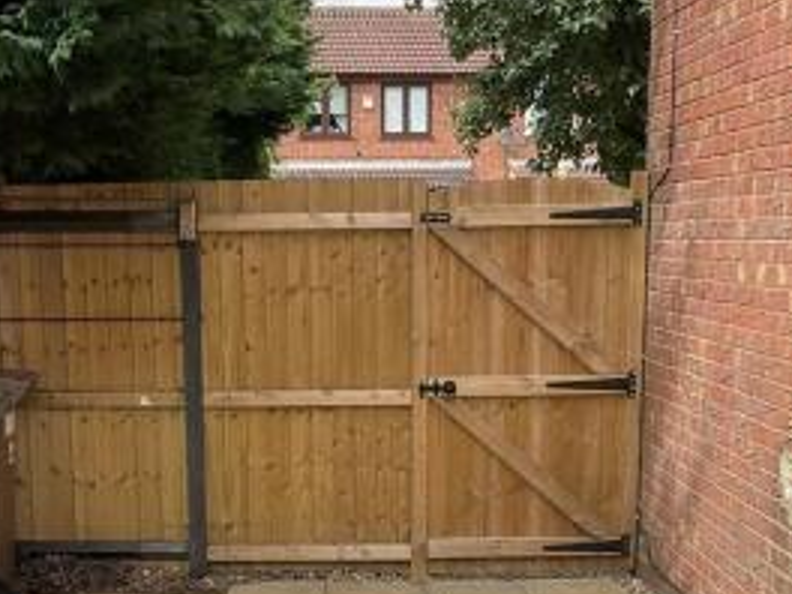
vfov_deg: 22.4
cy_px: 526
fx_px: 1464
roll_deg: +0.6
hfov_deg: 30.2
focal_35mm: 64
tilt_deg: -11.5
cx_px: 320
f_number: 1.8
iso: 16
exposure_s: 1/842
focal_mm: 3
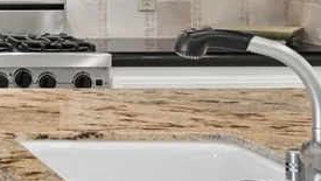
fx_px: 1328
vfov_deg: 7.7
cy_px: -78
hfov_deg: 12.6
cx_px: -249
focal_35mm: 156
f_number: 8
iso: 400
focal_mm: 27
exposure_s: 1/8
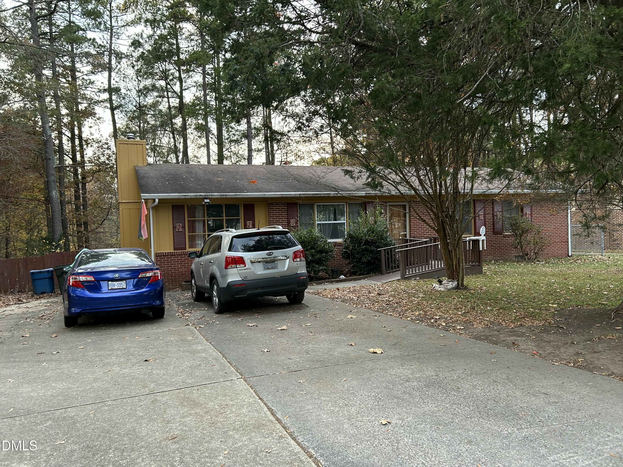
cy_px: 234
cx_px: 312
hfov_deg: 67.3
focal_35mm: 26
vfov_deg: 53.1
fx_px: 468
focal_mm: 5.7
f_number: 1.5
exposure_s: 1/121
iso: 125
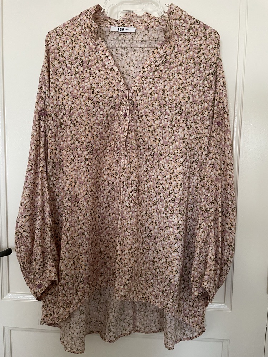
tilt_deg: -6.3
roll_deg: -0.6
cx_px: 134
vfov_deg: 67.3
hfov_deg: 53.1
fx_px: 268
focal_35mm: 26
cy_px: 178
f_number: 1.6
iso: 320
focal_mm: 4.2
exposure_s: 1/60
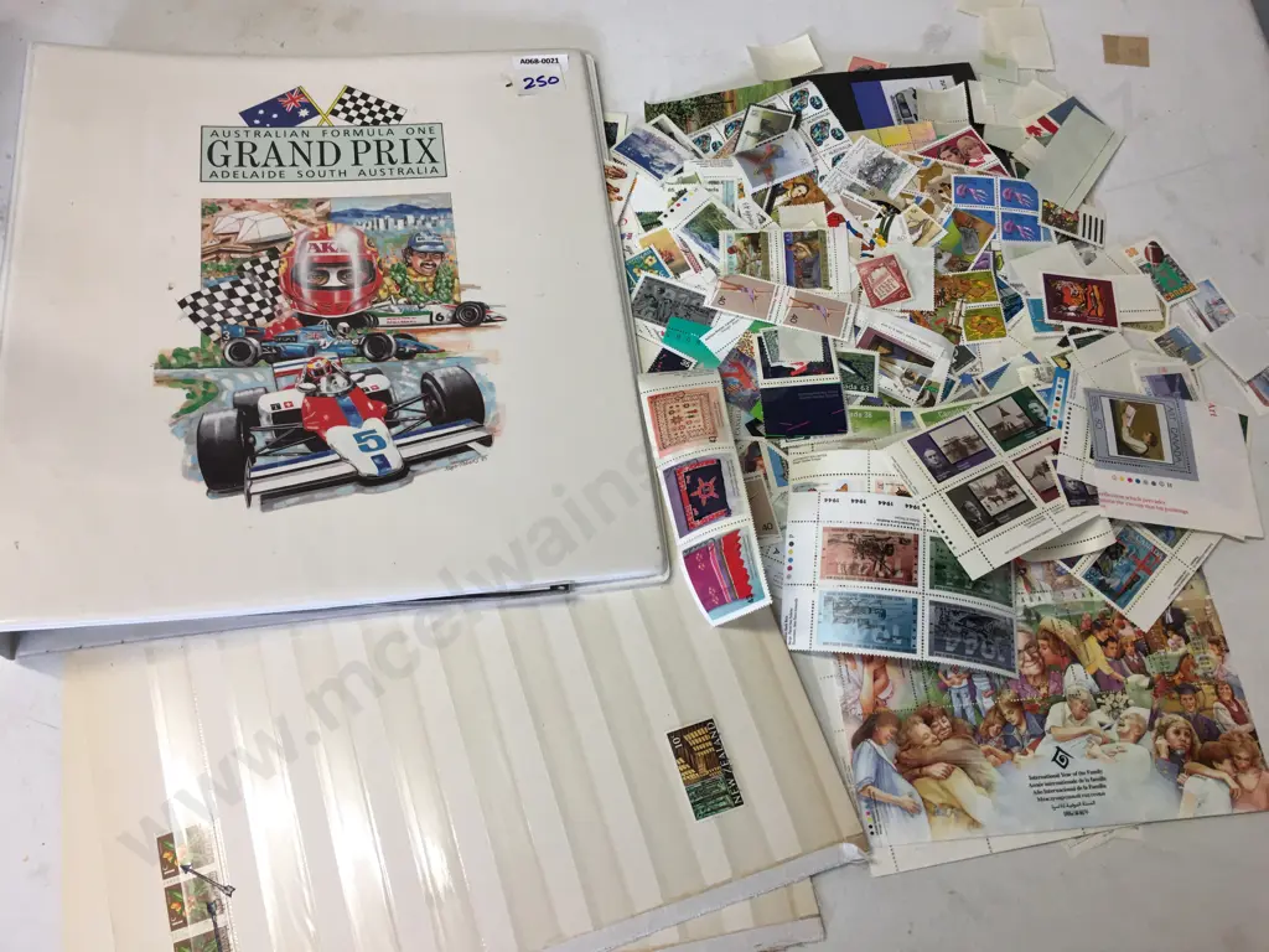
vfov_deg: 48.2
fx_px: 1063
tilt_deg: -65.0
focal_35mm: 29
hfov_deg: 61.7
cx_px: 634
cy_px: 476
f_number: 2.2
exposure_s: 1/33
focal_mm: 4.15
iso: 25
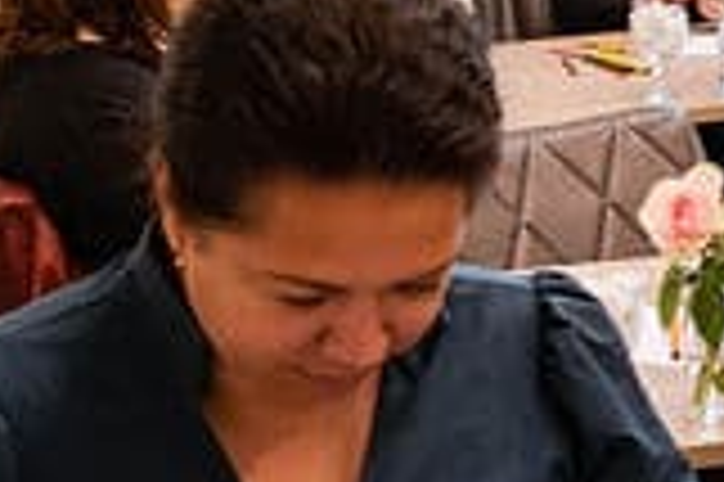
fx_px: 3074
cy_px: 187
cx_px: 1821
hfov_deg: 11.0
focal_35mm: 153
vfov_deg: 8.9
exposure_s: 1/80
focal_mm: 24
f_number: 4.5
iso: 800
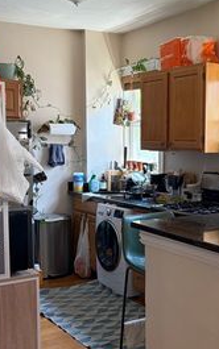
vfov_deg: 38.8
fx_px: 496
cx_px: 210
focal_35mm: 52
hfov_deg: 24.0
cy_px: 186
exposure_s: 1/60
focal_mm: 5.96
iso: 160
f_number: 1.6
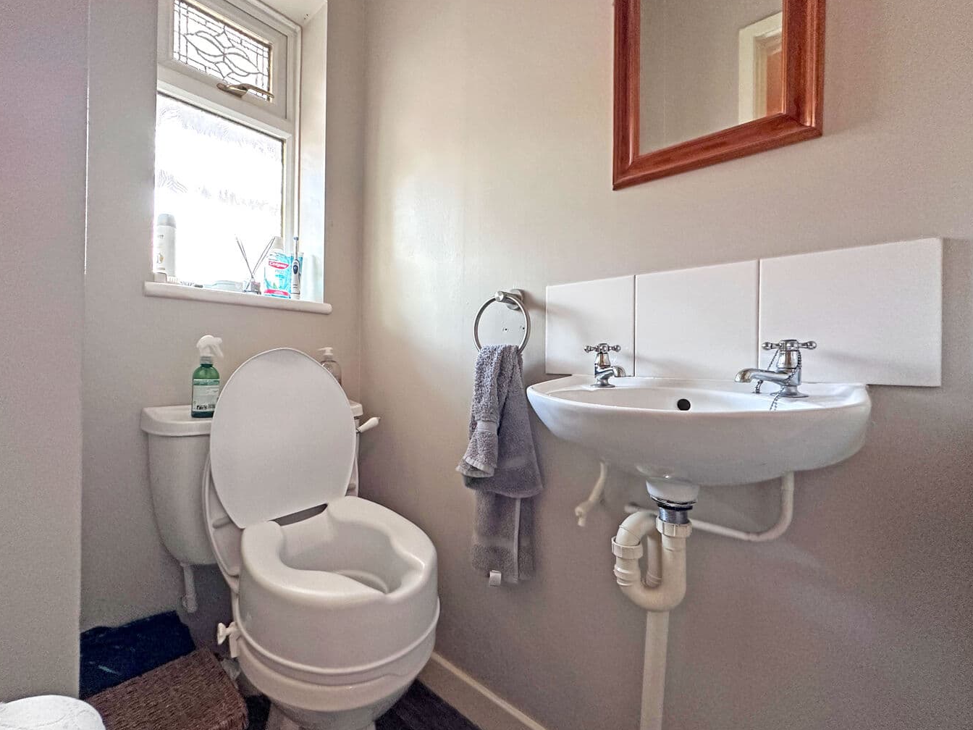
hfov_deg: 98.1
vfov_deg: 81.7
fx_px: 422
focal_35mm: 15
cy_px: 358
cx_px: 466
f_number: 2.2
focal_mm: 2.22
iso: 500
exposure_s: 1/60
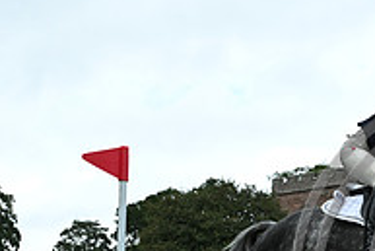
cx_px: 470
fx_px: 1251
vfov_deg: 11.3
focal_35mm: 120
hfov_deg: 16.2
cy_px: 254
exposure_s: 1/1250
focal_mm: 40
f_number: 5.6
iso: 640
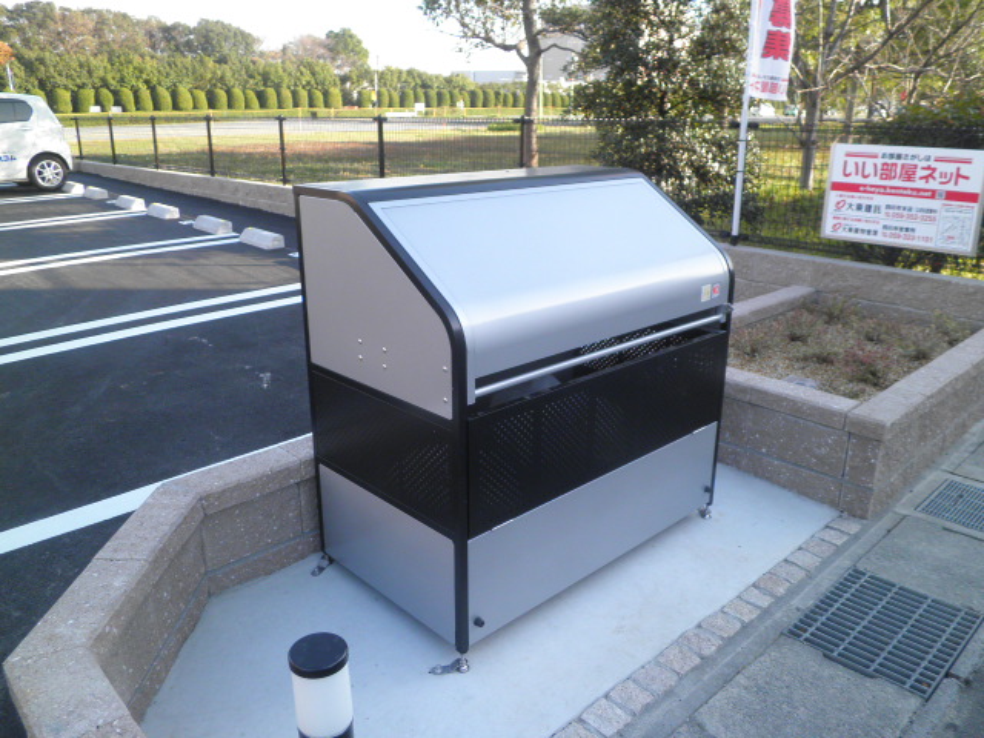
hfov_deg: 67.3
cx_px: 492
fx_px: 739
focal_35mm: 26
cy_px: 369
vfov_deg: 53.1
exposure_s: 1/160
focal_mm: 4.7
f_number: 2.8
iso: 64
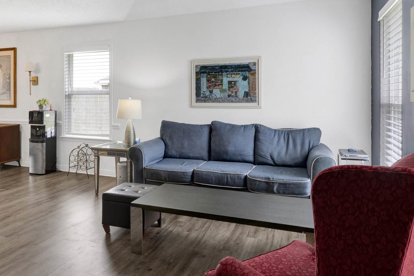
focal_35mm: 29
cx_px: 162
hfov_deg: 63.1
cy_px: 94
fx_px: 333
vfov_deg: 44.5
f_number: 11
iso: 400
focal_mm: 15.5
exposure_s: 1/8
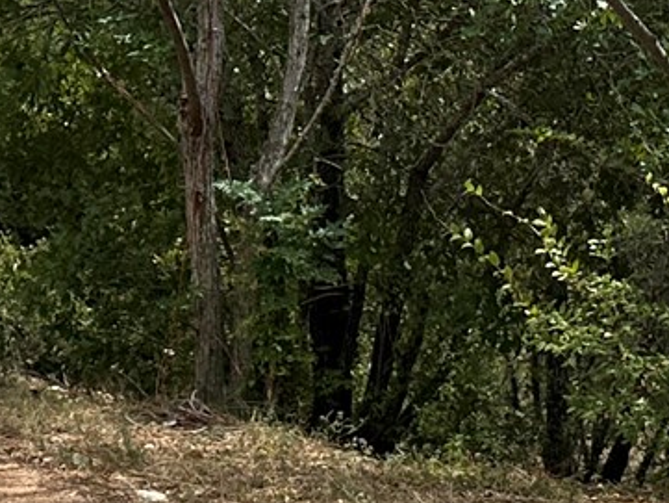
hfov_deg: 14.4
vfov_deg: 10.4
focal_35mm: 136
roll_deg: +3.3
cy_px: 835
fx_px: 2629
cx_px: 67
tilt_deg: -14.8
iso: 80
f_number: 1.78
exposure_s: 1/3597
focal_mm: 6.86
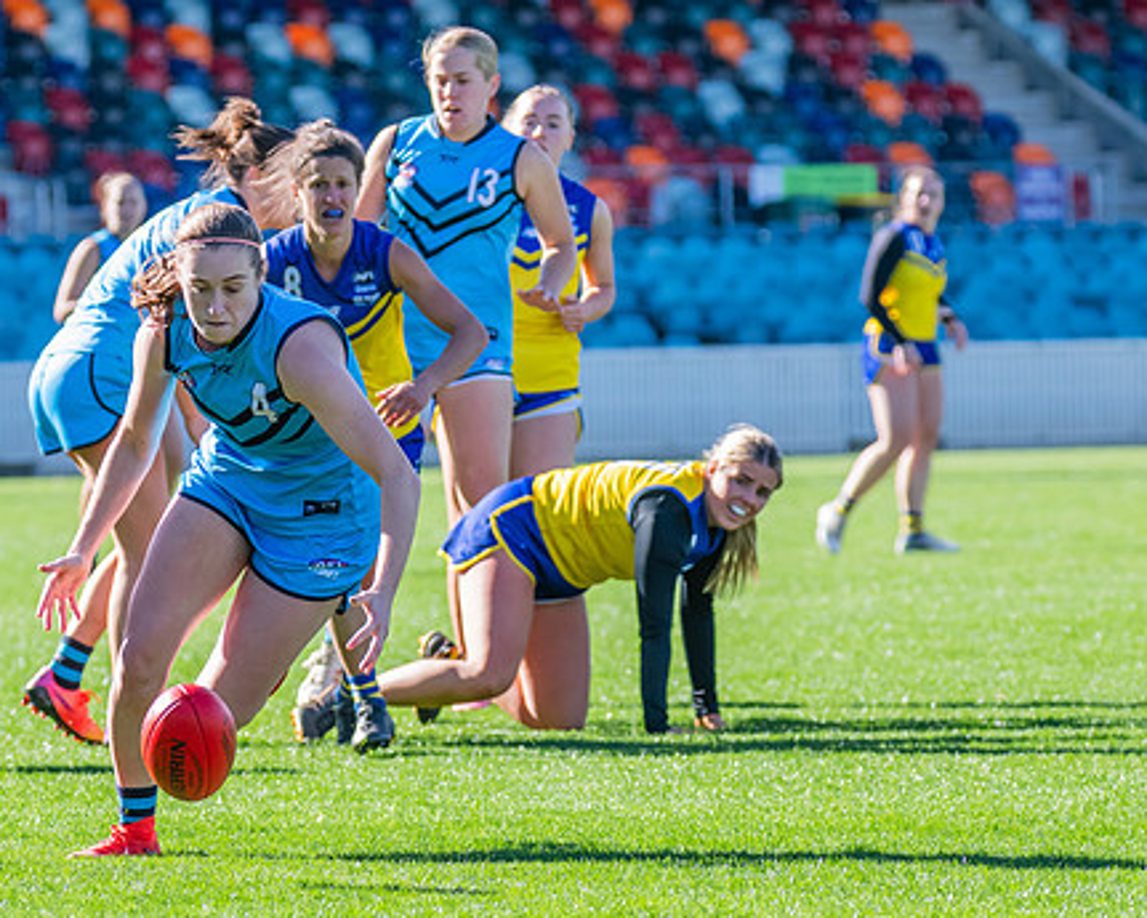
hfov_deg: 5.1
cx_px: 391
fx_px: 12971
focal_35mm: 382
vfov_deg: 4.1
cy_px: 446
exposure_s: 1/1250
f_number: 6.3
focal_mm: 210
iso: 800
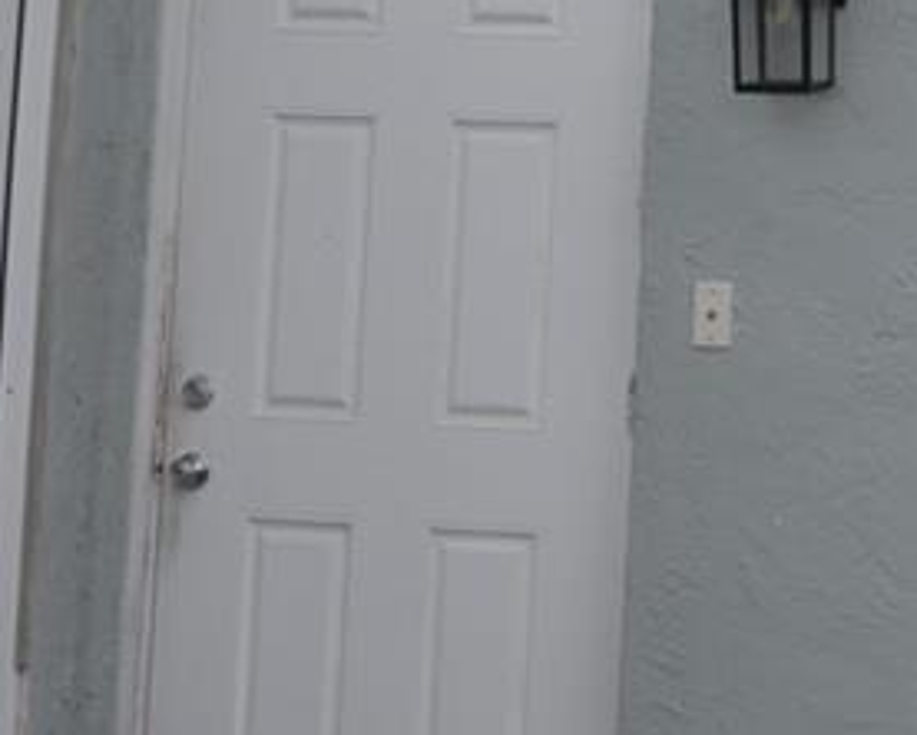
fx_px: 3965
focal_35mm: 146
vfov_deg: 9.9
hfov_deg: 12.7
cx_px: 1268
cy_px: -661
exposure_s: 1/125
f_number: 5.6
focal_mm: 18
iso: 200
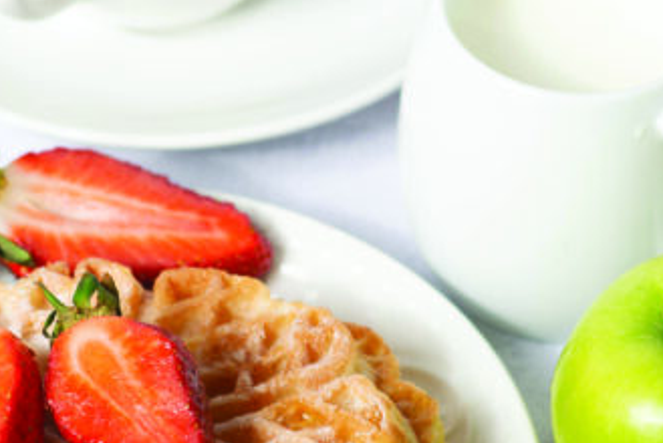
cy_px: 124
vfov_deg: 5.3
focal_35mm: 258
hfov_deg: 8.0
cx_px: 230
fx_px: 4756
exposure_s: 1/200
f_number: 4
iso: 100
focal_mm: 85
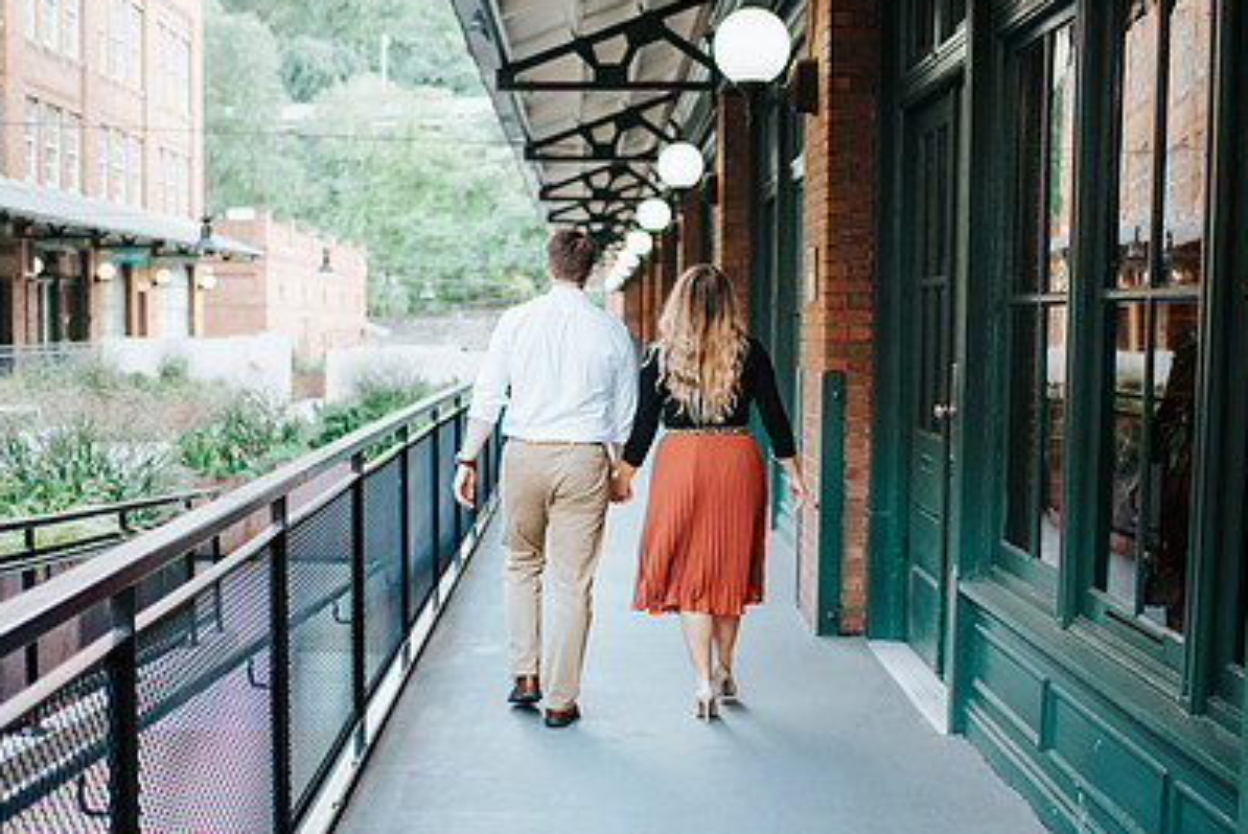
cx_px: 586
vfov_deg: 26.5
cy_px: 484
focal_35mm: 51
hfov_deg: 38.8
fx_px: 1769
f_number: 1.8
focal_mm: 35
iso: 720
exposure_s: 1/500
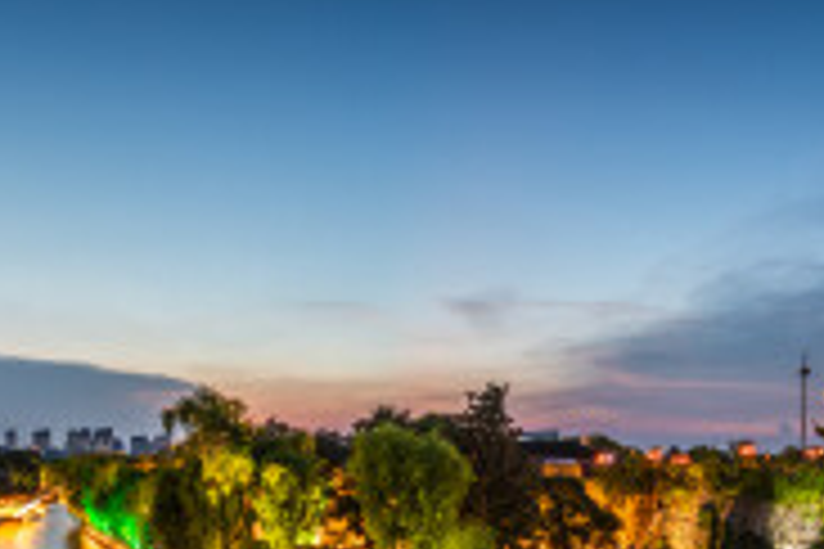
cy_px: 526
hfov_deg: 58.2
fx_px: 732
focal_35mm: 32
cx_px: 500
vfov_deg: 37.5
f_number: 18
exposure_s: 15
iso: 64
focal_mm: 15
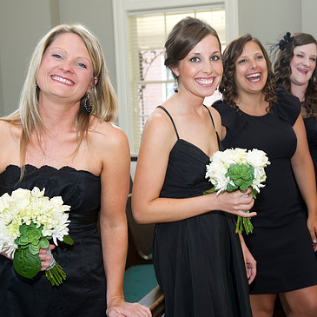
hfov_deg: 31.5
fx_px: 559
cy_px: 152
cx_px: 204
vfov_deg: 31.6
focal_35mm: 54
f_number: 5
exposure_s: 1/100
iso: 800
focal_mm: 40
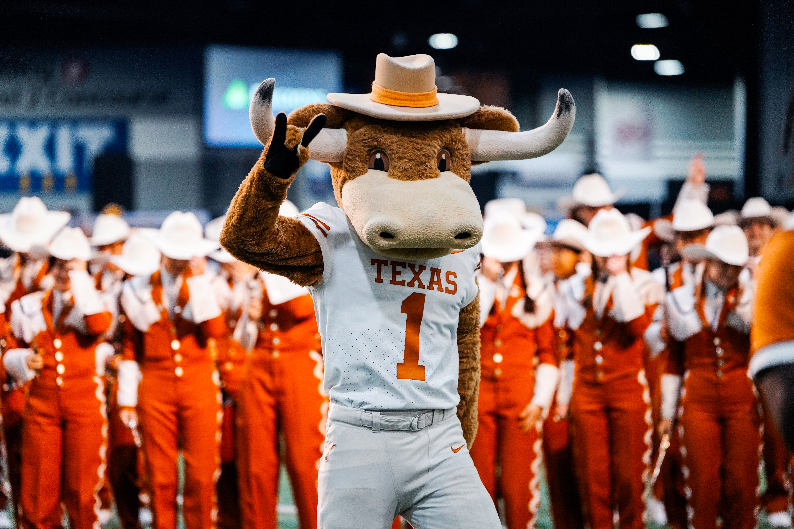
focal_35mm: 133
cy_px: 264
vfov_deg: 10.3
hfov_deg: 15.4
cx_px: 397
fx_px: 2933
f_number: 2.8
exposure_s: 1/320
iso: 2500
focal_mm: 133
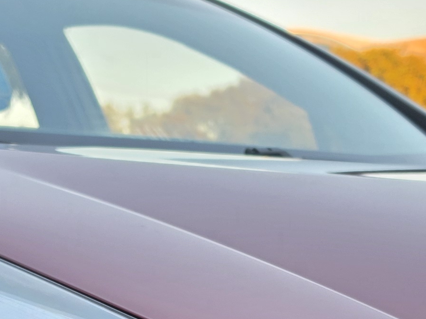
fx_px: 1268
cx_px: 152
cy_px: 548
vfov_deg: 13.2
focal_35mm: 103
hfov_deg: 19.0
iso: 25
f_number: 1.4
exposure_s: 1/359
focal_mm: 6.5
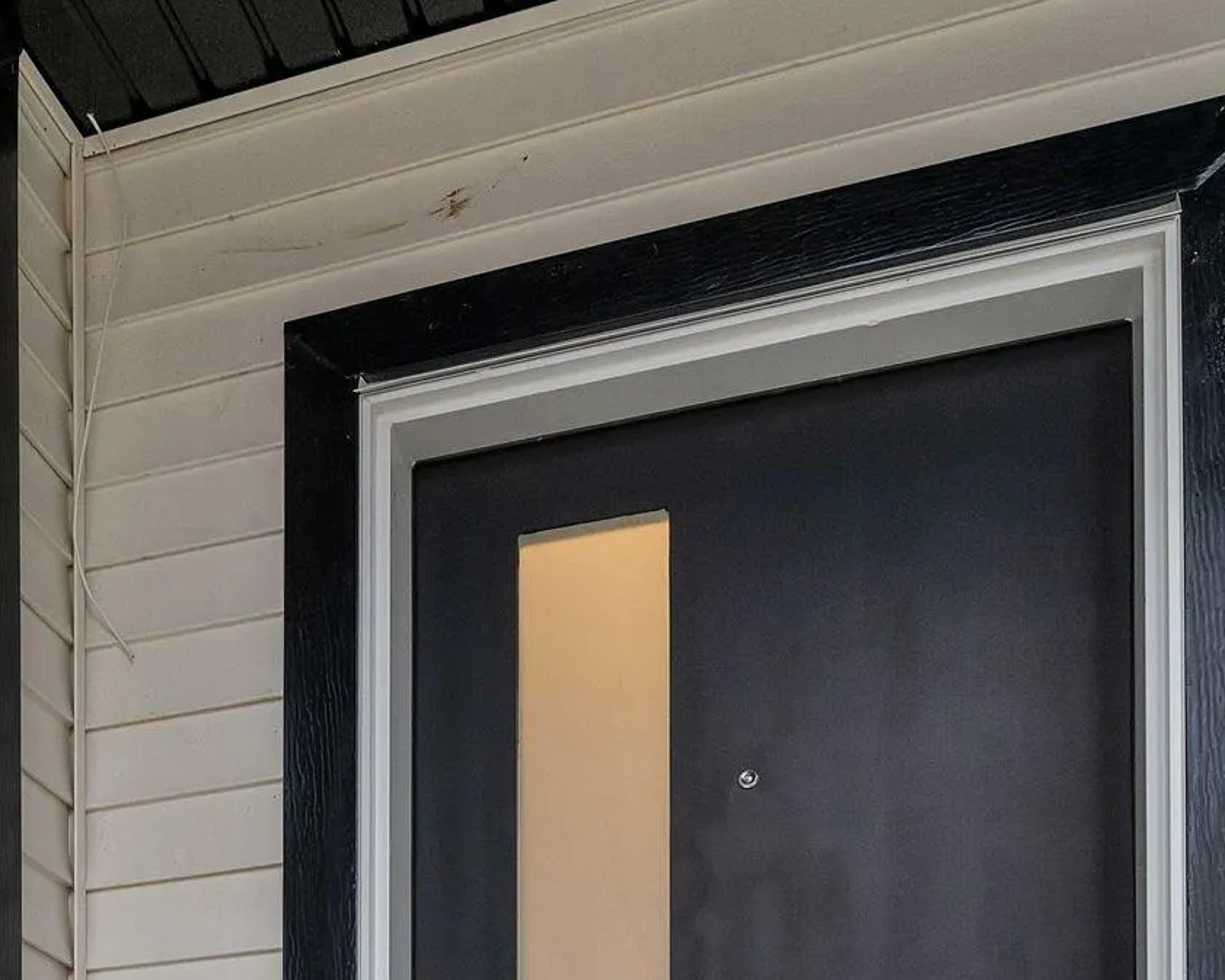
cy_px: 1445
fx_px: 1815
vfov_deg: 24.2
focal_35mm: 50
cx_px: 99
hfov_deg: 34.9
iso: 1000
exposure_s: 1/125
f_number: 5.6
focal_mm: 14.6
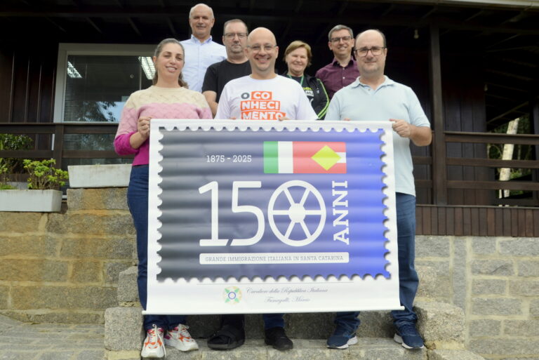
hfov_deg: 67.4
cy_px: 180
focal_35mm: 27
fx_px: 404
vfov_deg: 48.0
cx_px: 270
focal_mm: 18
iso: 200
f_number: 7.1
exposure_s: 1/200
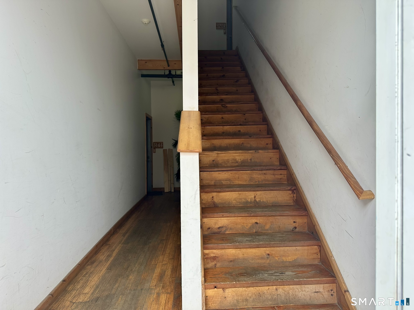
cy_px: 155
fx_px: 287
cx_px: 207
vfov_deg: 56.8
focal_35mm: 24
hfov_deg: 71.6
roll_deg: +0.2
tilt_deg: -1.3
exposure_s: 1/127
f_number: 1.78
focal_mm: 6.86
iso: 64
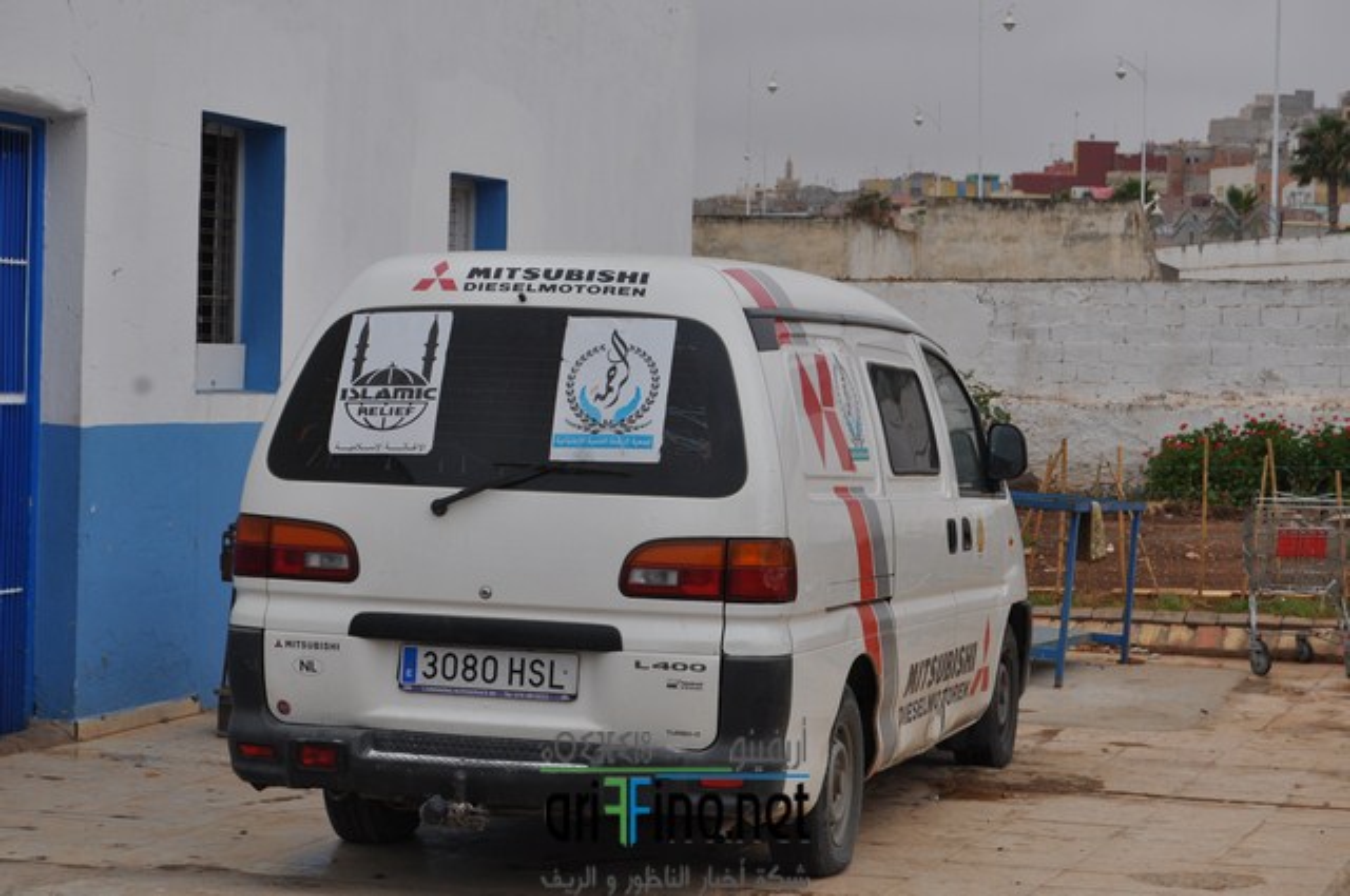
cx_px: 675
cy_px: 448
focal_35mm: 82
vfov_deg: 16.5
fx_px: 3090
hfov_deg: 24.6
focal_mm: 55
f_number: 9
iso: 200
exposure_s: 1/320
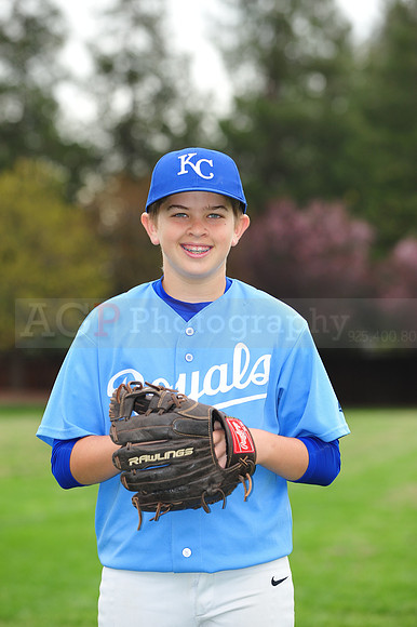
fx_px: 3218
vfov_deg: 11.1
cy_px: 314
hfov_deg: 7.4
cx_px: 208
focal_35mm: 185
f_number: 7.1
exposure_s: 1/250
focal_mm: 185
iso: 400
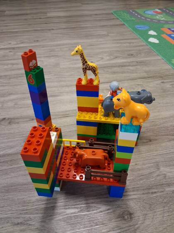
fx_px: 181
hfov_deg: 51.4
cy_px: 116
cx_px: 87
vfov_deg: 65.3
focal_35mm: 27
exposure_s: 1/100
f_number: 1.8
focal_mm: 4
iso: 400
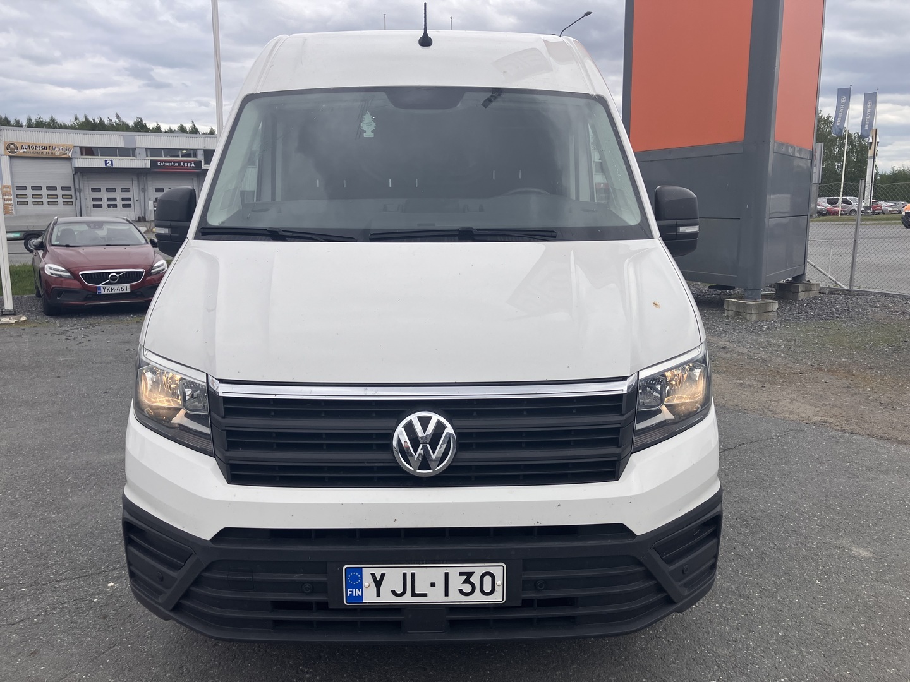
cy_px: 341
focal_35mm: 28
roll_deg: +1.0
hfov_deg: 63.4
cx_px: 455
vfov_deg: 49.7
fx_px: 736
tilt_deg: -9.0
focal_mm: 3.99
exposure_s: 1/2315
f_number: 1.8
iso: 32
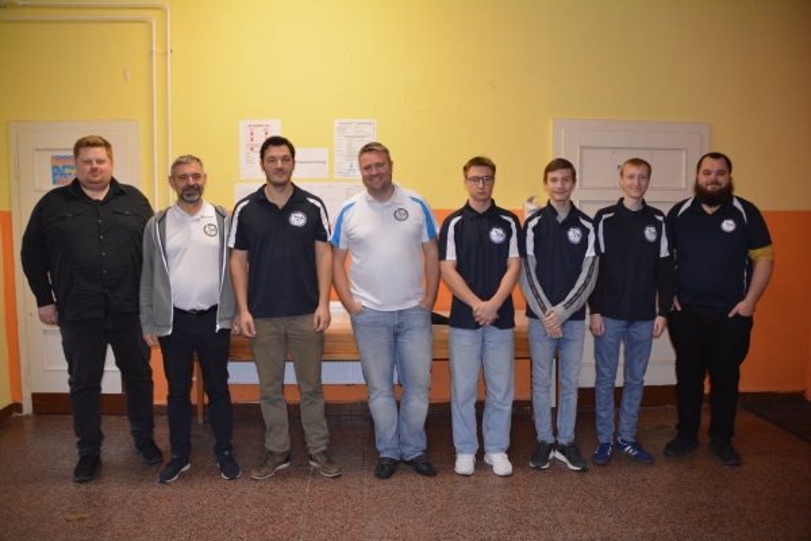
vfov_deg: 47.9
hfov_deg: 67.4
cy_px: 270
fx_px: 608
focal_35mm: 27
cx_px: 406
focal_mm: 18
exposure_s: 1/60
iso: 900
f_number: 3.5
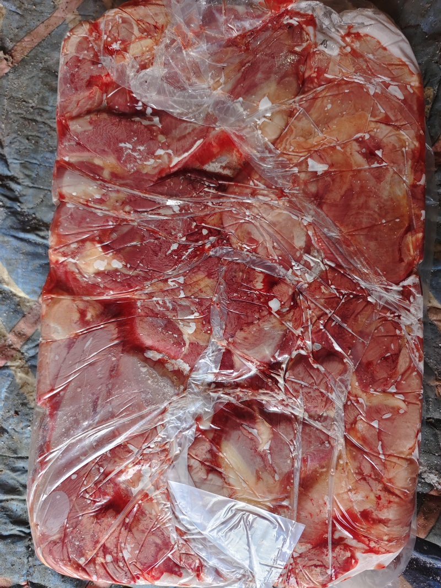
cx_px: 220
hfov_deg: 58.9
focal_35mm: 23
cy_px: 294
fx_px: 391
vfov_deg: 73.9
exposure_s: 1/100
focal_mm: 6.51
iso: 365
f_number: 1.57
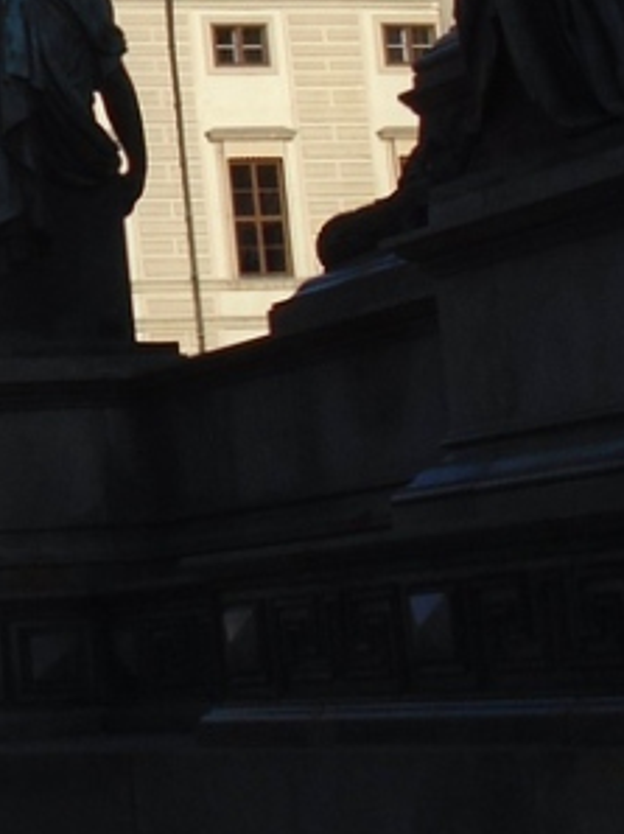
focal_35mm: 125
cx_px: -579
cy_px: 319
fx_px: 3009
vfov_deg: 15.8
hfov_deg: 10.9
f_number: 8.8
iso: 100
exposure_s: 1/250
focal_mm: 5.5
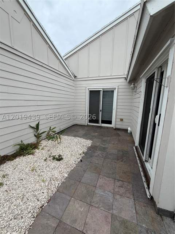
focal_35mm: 14
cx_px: 88
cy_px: 117
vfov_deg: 102.1
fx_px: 94
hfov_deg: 85.7
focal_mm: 2.22
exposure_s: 1/121
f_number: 2.2
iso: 125
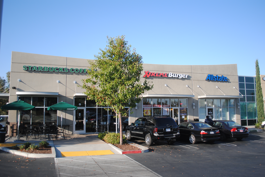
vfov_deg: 43.7
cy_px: 88
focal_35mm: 30
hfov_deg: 61.9
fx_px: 221
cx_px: 132
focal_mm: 20
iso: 100
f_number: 3.8
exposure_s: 1/500
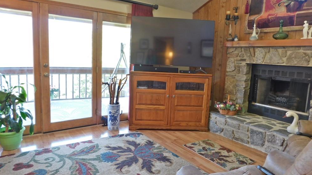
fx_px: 215
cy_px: 83
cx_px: 160
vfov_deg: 44.4
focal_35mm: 26
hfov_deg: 71.9
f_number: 3
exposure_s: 1/20
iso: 400
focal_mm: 4
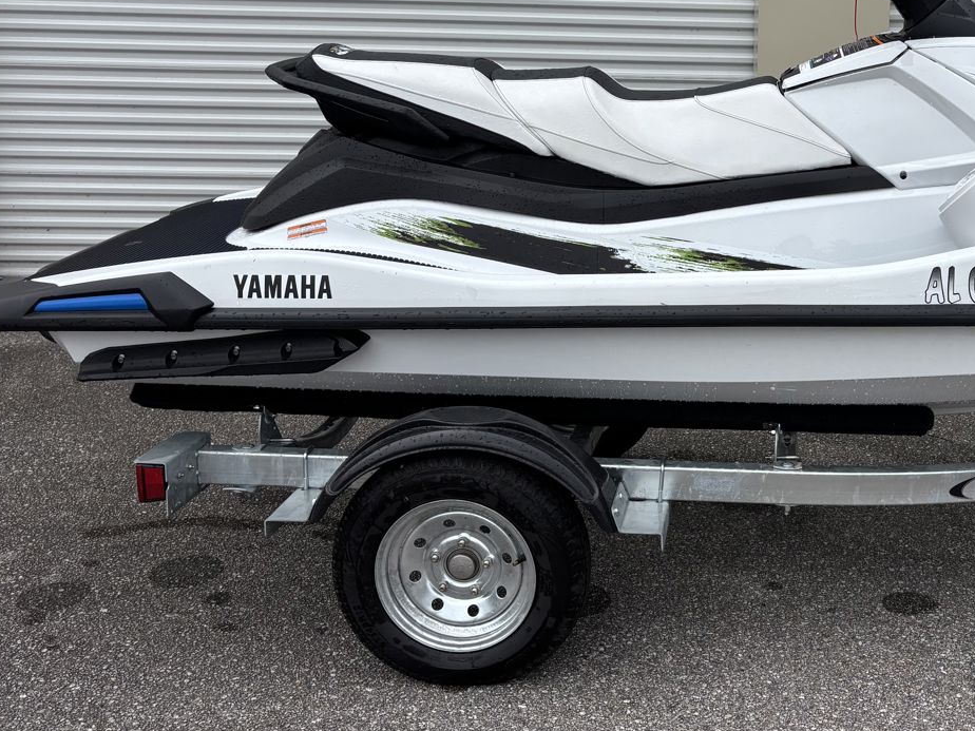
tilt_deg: -12.7
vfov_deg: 31.9
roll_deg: -1.4
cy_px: 246
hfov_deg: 40.7
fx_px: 1267
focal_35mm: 45
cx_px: 751
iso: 50
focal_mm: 5.96
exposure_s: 1/903
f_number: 1.6
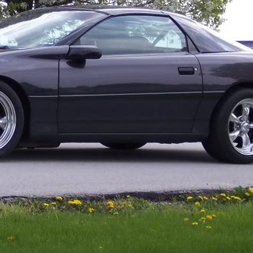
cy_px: 42
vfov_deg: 8.5
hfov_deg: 8.5
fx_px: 1703
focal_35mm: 206
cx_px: 74
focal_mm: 16
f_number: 3.8
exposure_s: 1/500
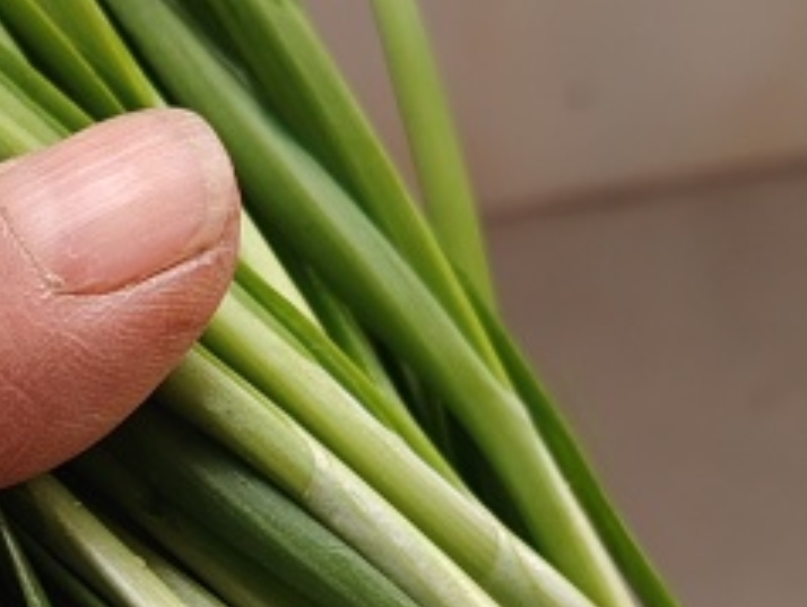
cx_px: -37
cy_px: 670
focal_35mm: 103
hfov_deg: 18.5
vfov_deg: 14.1
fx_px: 2404
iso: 500
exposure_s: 1/100
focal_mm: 5.25
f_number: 1.8
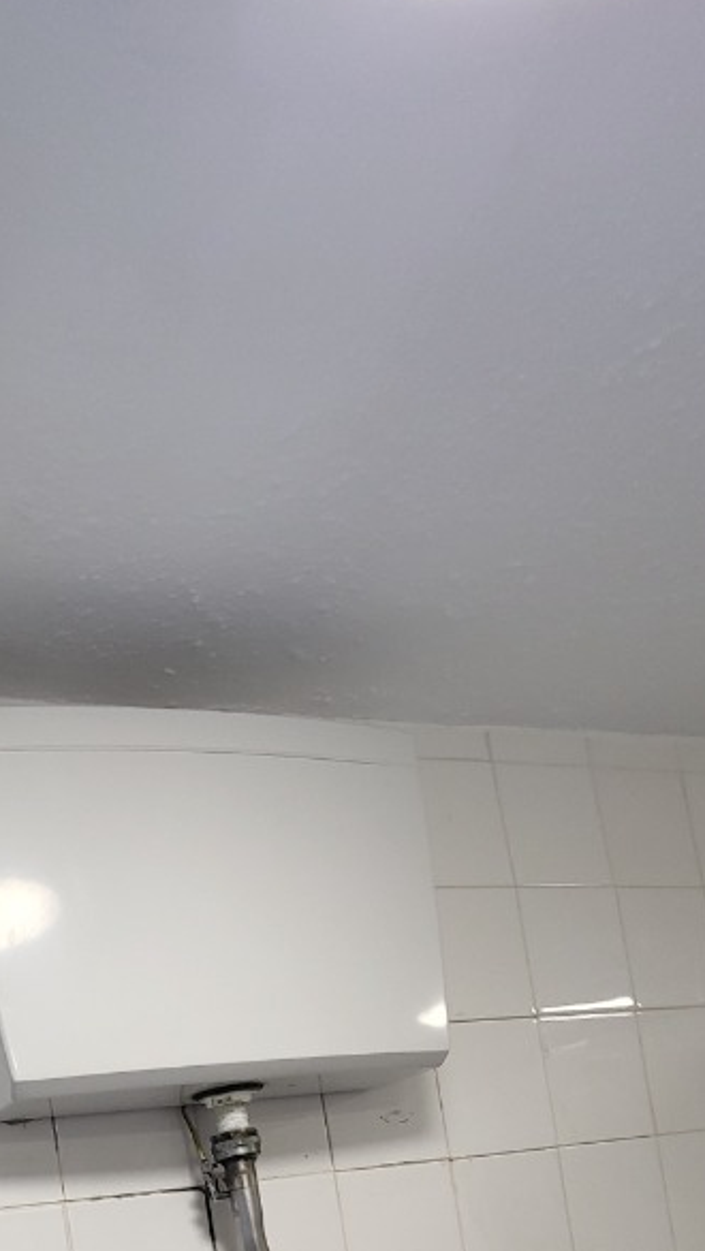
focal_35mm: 29
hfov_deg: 36.5
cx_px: 15
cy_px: 1249
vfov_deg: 52.5
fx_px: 963
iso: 125
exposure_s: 1/50
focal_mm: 1.74
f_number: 2.2
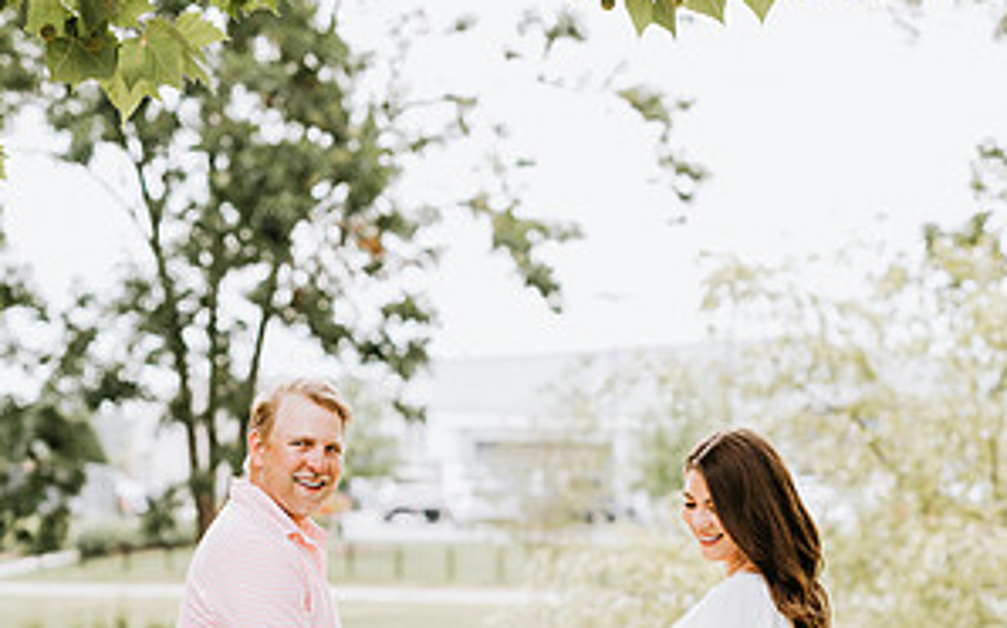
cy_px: 743
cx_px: 504
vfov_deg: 9.9
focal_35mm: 131
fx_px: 3594
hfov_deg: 16.0
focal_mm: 85
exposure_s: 1/500
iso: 160
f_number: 2.8
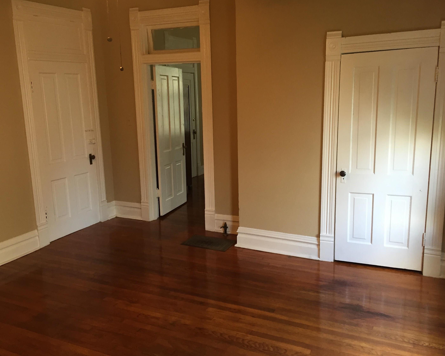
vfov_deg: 47.1
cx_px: 226
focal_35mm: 31
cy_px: 179
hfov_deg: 57.2
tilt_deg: -12.4
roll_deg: +0.2
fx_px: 408
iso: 100
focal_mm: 4.15
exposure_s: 1/30
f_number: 2.2
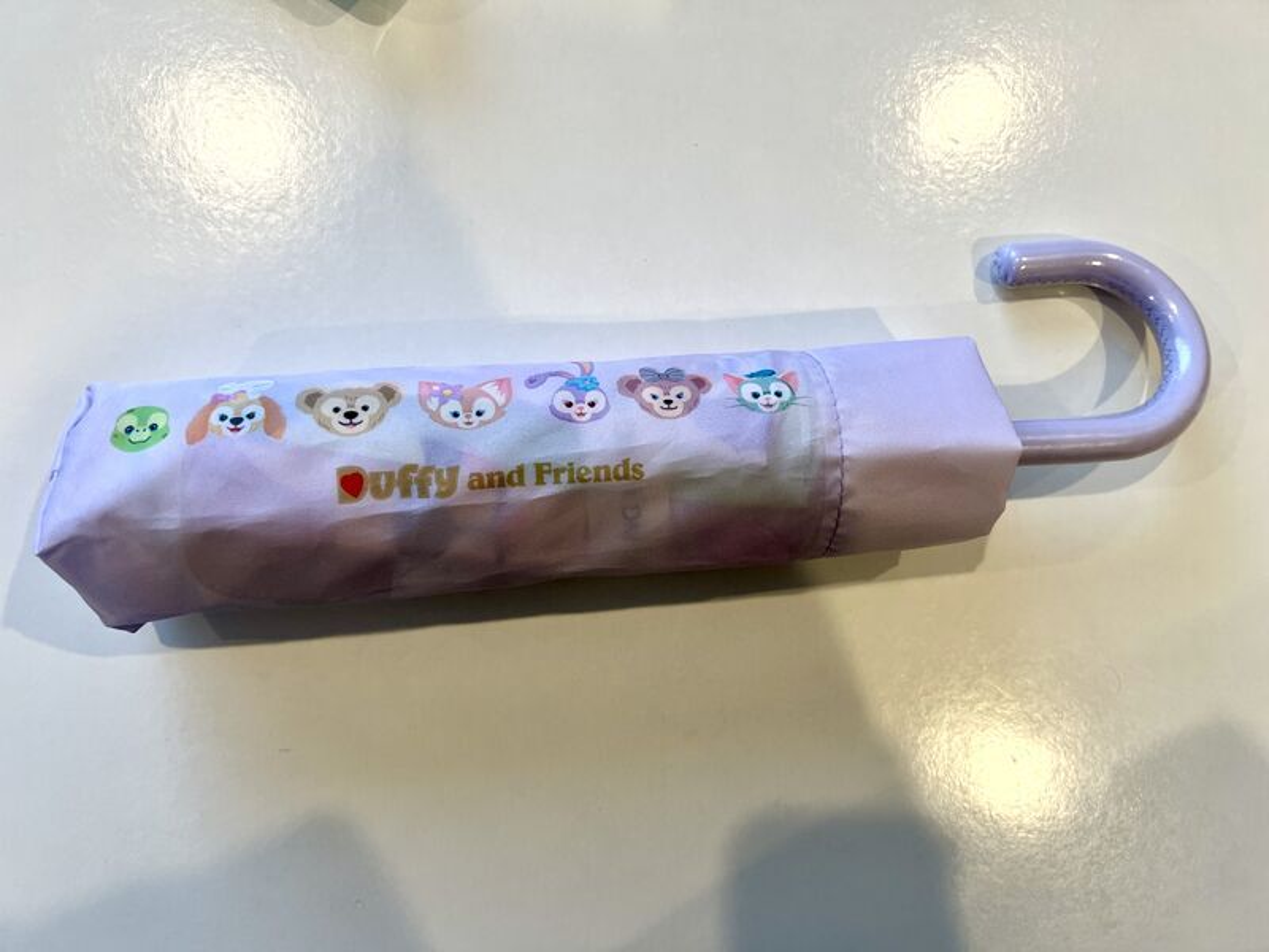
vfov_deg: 53.1
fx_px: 953
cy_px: 476
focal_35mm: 26
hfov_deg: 67.3
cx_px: 634
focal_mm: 5.7
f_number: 1.5
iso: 64
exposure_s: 1/60
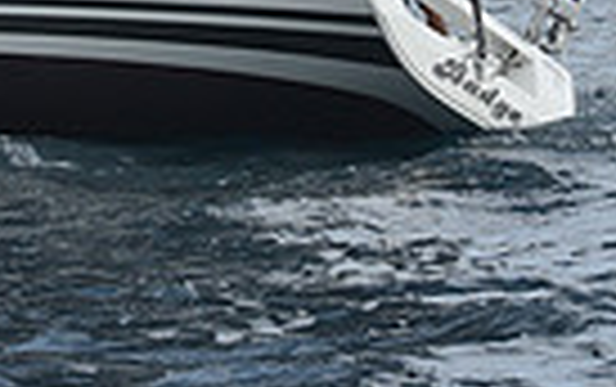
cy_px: -842
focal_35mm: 302
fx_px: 5076
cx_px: -92
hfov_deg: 6.9
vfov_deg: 4.2
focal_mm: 70
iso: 400
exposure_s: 1/800
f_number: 10
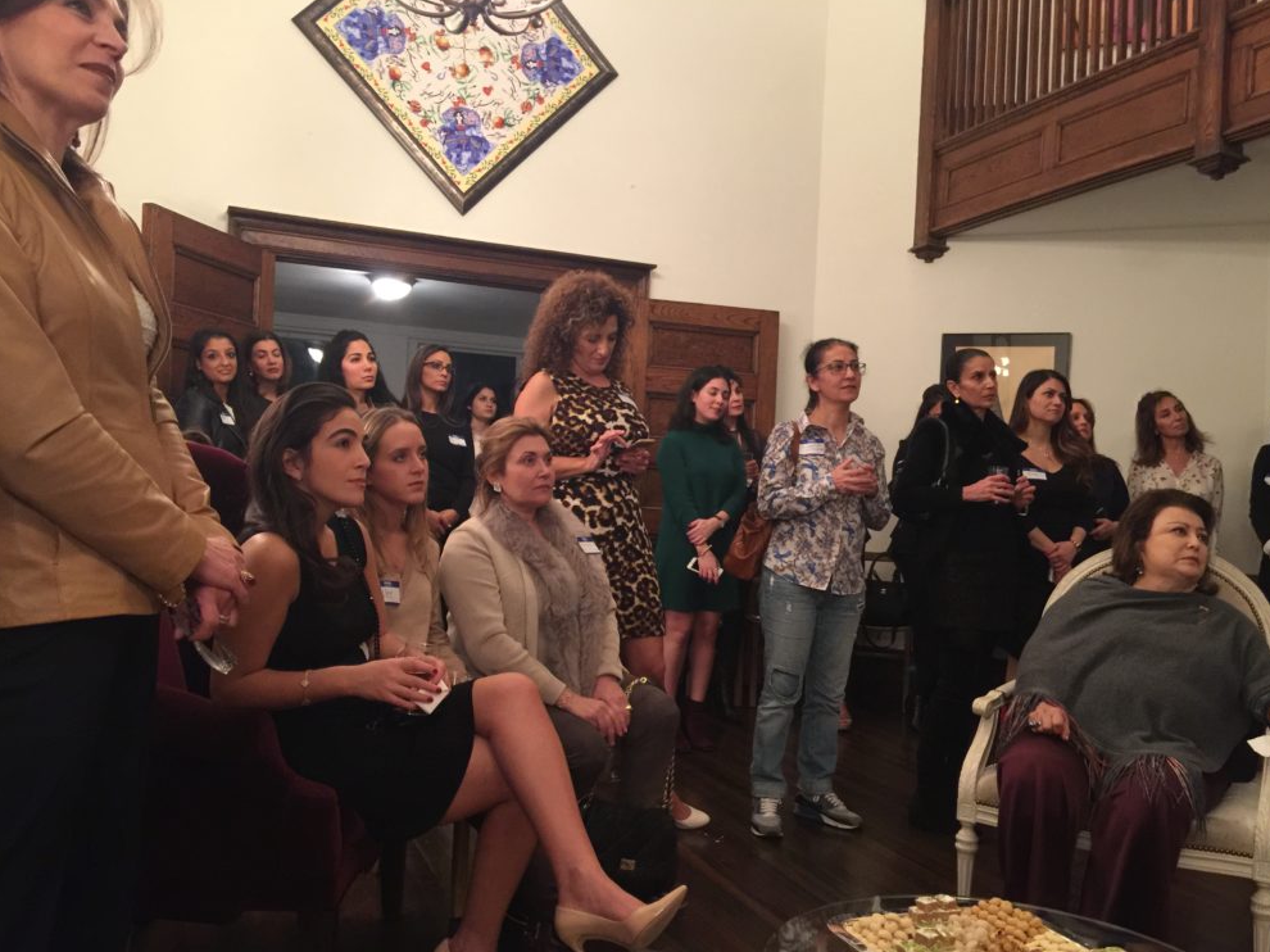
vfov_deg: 46.8
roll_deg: -3.6
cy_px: 480
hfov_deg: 60.0
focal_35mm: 30
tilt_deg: -2.3
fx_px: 1100
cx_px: 652
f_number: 2.2
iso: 125
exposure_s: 1/15
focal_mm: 4.15
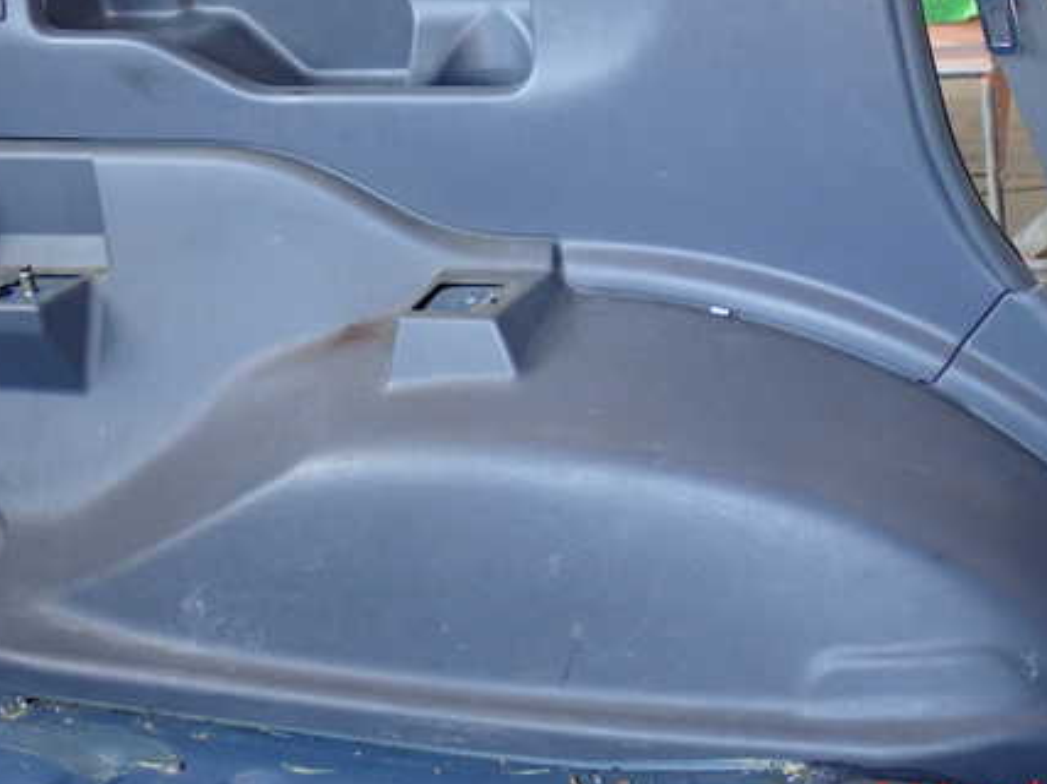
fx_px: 1996
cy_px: 287
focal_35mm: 66
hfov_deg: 29.2
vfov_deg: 22.2
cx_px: 696
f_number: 3.1
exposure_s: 1/50
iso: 400
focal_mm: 8.4
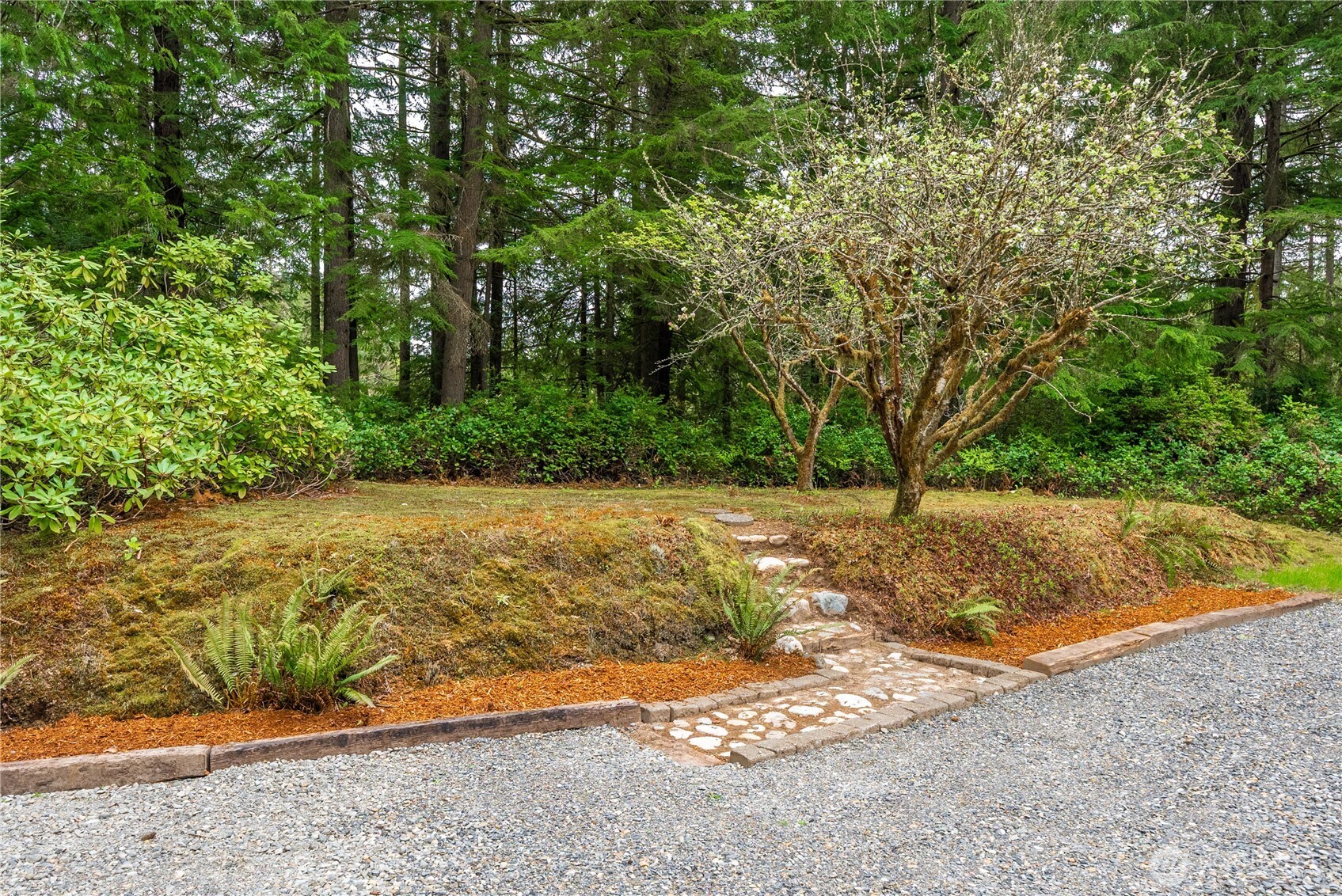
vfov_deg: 53.2
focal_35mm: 24
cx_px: 671
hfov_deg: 73.7
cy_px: 448
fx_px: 895
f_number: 7.1
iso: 160
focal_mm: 24
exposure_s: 1/30
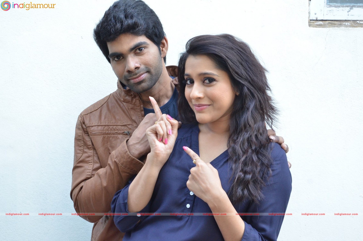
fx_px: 528
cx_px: 182
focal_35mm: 52
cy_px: 120
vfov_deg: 25.6
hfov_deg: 37.9
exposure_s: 1/125
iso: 1600
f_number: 5.6
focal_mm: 35
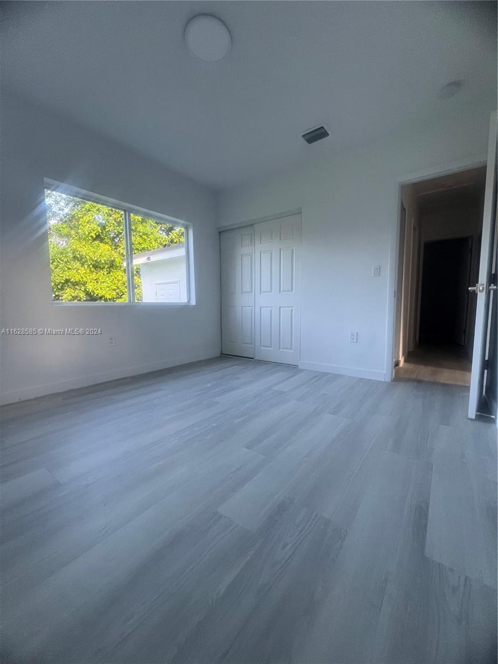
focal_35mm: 13
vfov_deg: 106.2
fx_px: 249
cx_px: 249
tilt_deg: -5.2
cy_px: 332
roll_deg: -0.4
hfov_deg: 89.9
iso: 250
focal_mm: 1.57
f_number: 1.8
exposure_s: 1/120
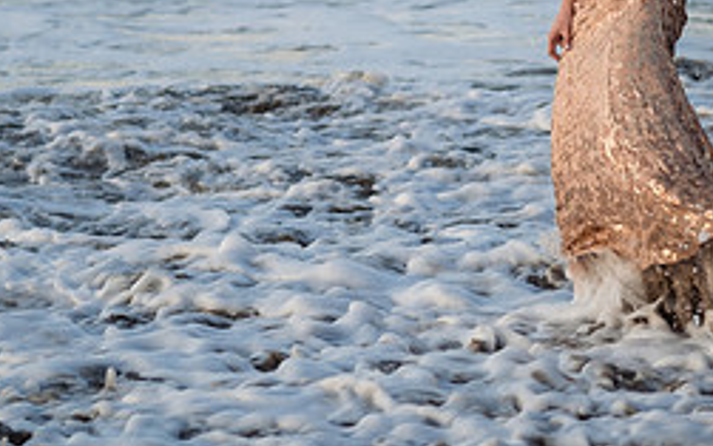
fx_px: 3848
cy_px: -95
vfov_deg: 6.6
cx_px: 443
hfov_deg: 10.6
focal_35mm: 198
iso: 160
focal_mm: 56
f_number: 2.5
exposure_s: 1/500
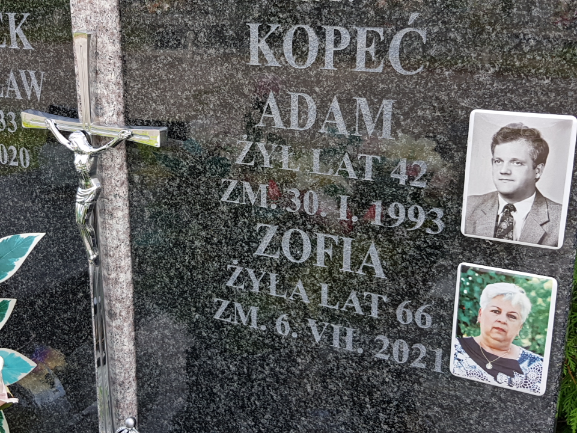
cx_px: 288
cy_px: 216
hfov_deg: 67.3
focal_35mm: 26
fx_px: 433
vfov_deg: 53.1
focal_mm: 4.2
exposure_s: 1/468
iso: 40
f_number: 1.7
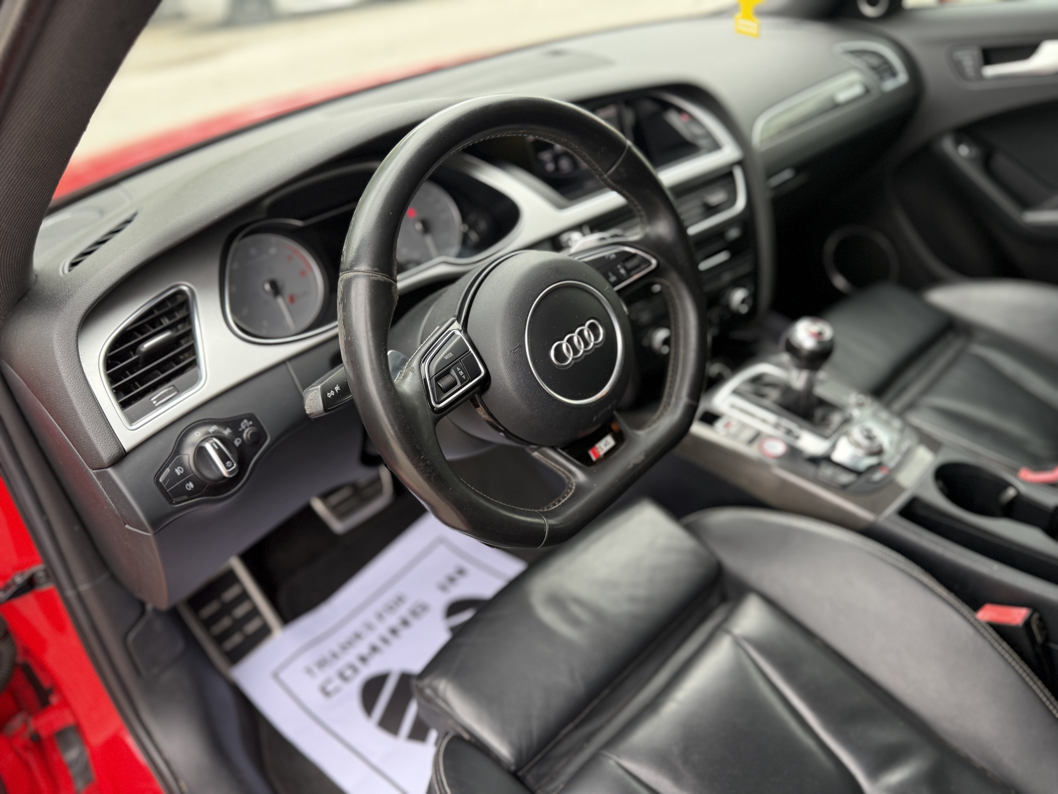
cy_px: 397
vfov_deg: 56.8
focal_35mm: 24
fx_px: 734
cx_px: 529
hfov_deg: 71.6
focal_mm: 6.76
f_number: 1.78
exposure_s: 1/243
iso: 125
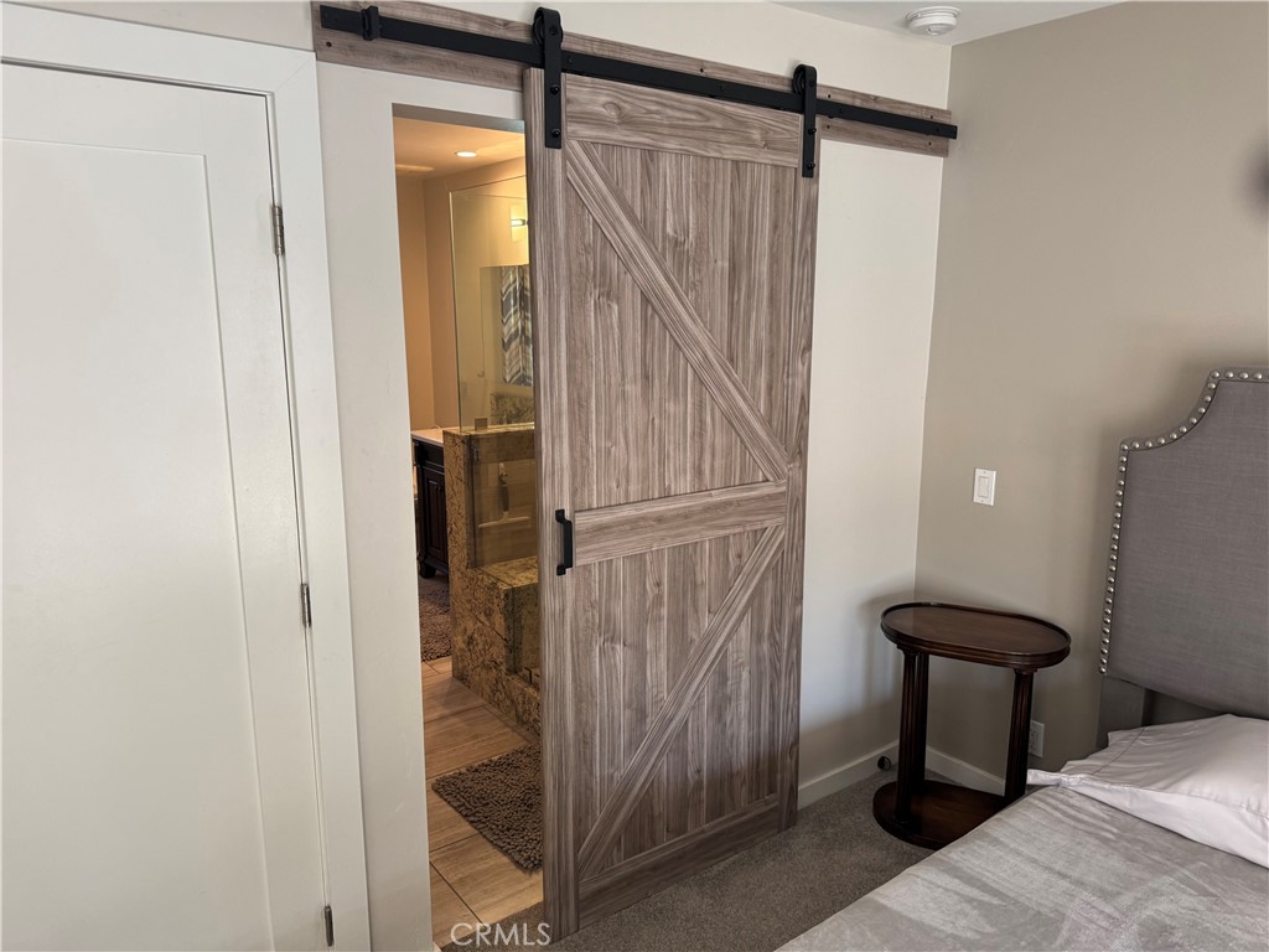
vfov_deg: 56.8
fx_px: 880
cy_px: 476
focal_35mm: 24
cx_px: 634
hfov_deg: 71.6
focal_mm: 6.76
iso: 125
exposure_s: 1/121
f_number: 1.78
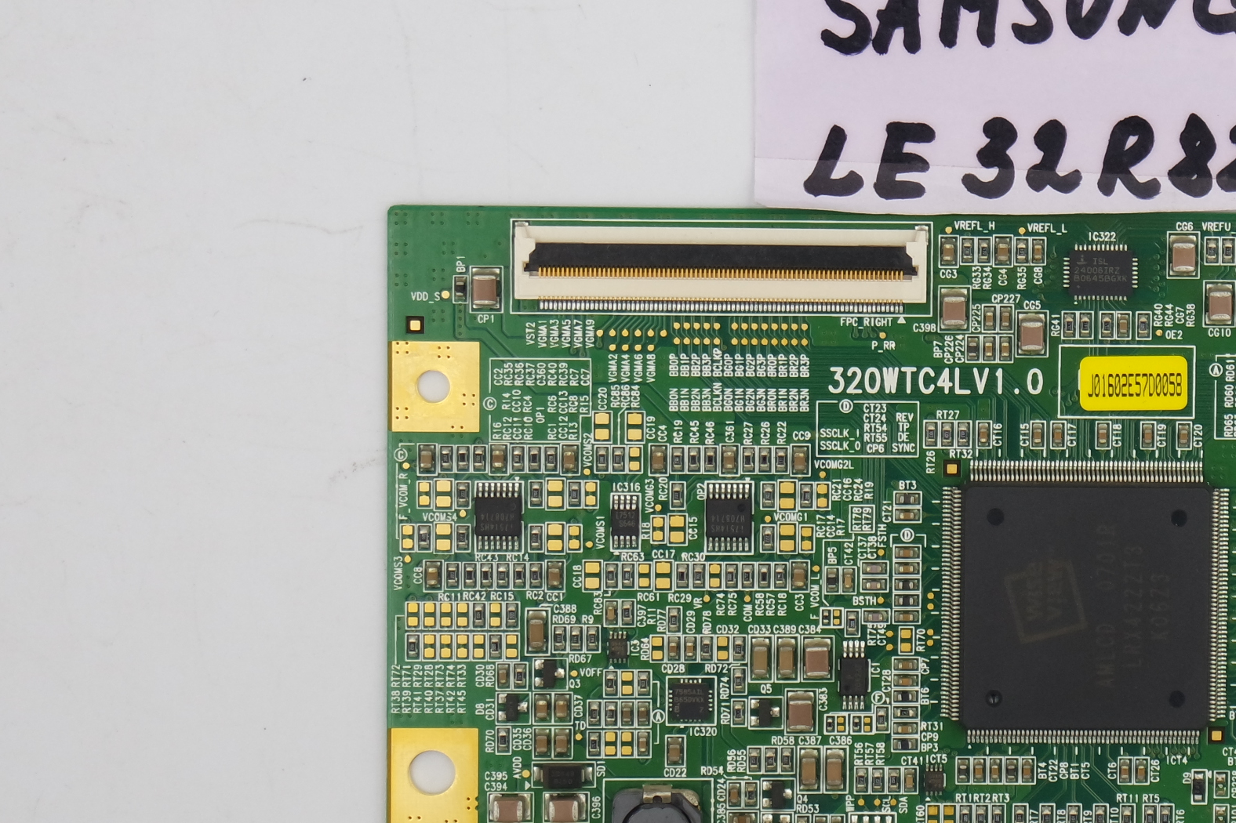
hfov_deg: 14.9
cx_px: 1147
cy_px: 314
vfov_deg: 10.1
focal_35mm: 136
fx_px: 4668
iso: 200
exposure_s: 1/100
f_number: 5.6
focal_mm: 27
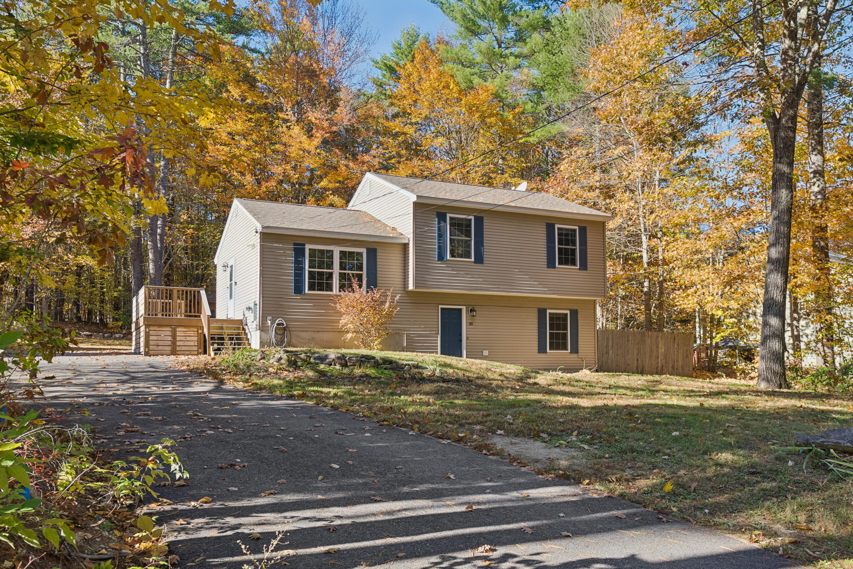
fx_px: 711
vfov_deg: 43.6
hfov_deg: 61.9
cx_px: 426
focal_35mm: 30
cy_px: 284
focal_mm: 30
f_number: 7.1
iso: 320
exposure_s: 1/125
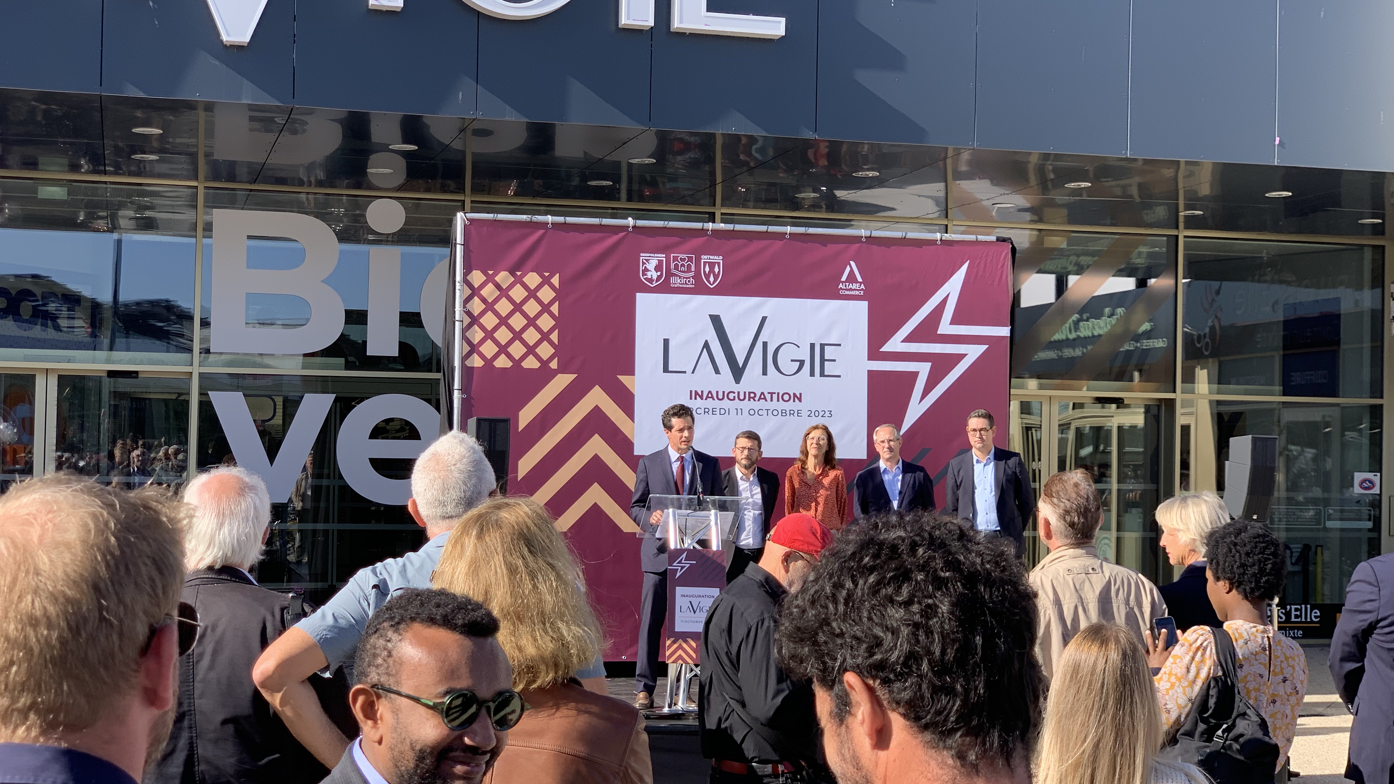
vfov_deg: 21.1
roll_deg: -2.0
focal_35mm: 57
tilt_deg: +1.5
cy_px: 402
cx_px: 693
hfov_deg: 36.6
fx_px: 2107
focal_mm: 6
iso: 16
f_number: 2.4
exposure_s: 1/417
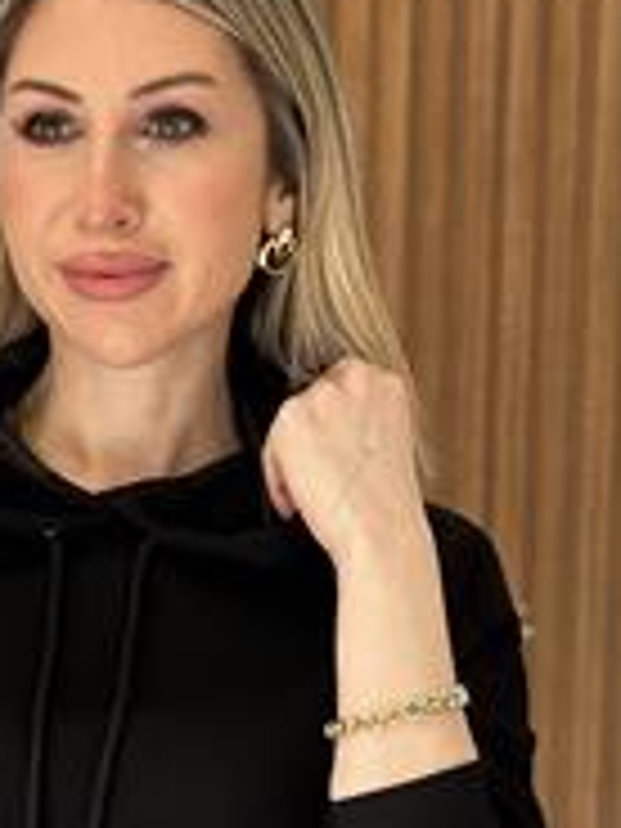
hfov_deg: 10.8
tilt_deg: -9.2
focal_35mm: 136
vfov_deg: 14.1
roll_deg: -0.9
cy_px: 958
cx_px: 45
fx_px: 3253
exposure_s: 1/95
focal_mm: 6.86
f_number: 1.78
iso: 125
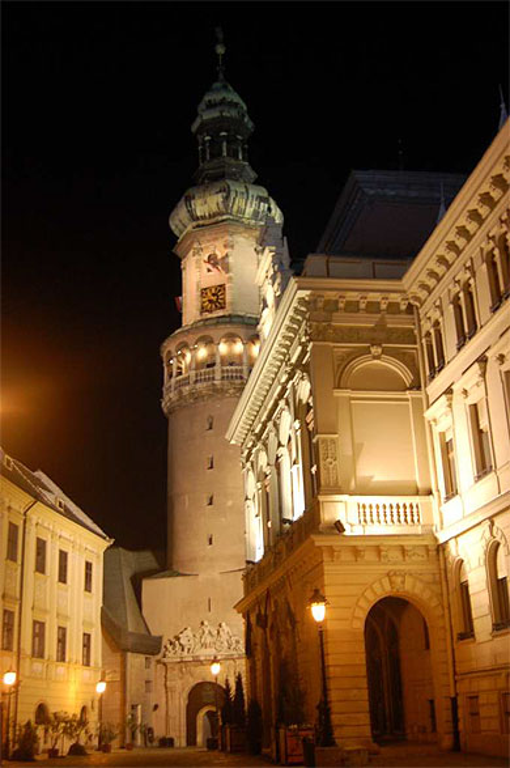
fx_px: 895
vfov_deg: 46.4
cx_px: 255
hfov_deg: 31.8
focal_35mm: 42
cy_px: 384
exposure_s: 1/8
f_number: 4.2
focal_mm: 28
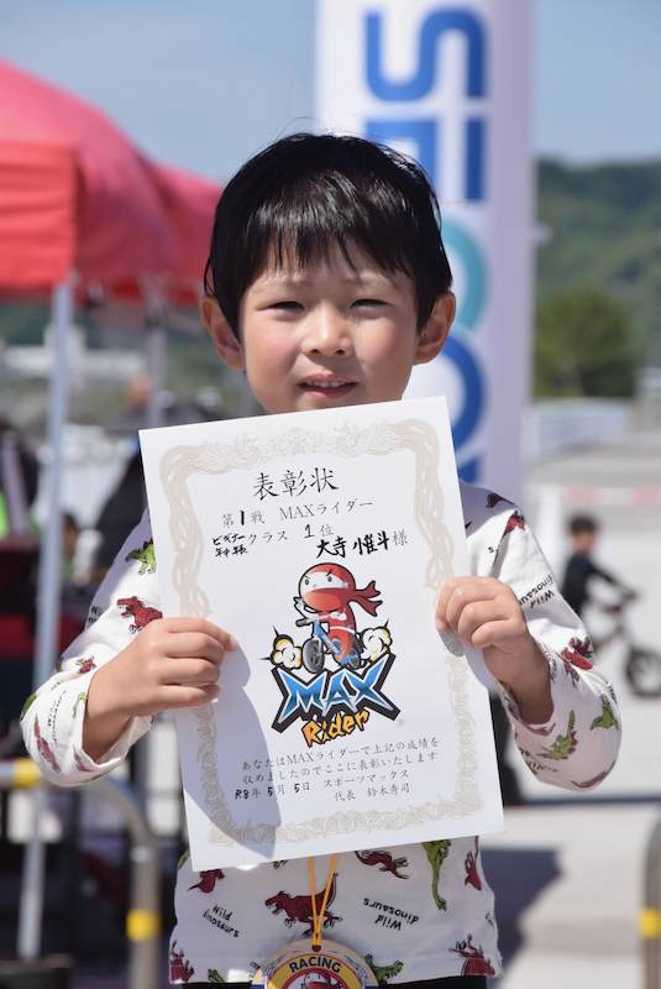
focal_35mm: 255
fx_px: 7007
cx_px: 330
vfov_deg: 8.1
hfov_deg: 5.4
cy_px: 494
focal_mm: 170
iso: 800
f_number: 11
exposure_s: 1/1250
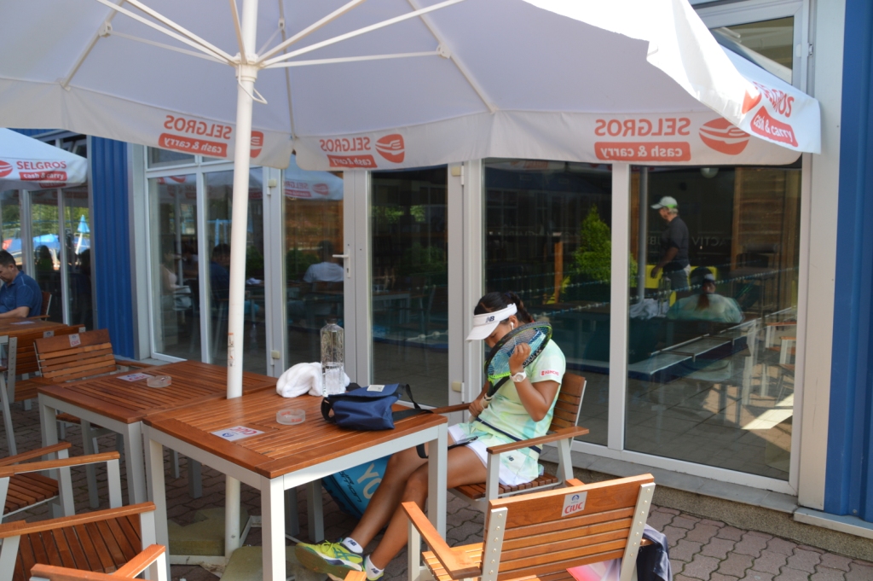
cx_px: 436
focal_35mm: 30
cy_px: 290
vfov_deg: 43.5
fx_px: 727
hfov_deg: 62.0
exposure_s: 1/125
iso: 200
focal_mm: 20
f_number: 5.6
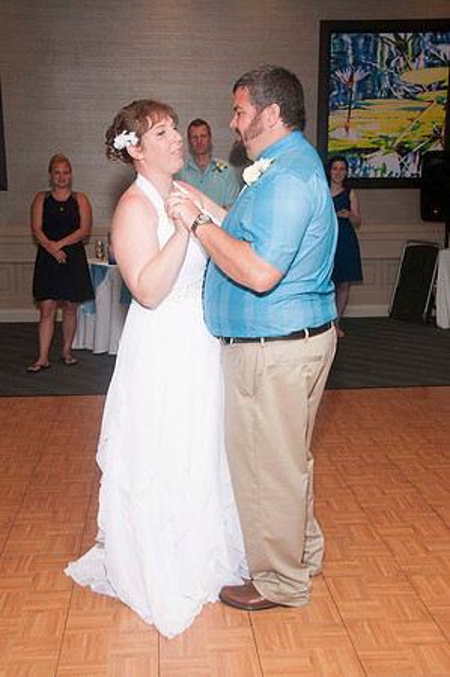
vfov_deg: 45.0
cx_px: 225
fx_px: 817
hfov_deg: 30.8
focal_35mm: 44
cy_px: 338
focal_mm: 29
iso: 400
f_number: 5.6
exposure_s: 1/60
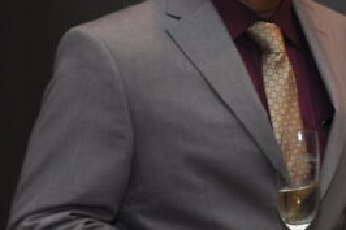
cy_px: 97
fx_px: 1441
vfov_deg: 9.1
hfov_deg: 12.7
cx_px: 589
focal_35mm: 150
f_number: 5.6
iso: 400
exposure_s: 1/180
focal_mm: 26
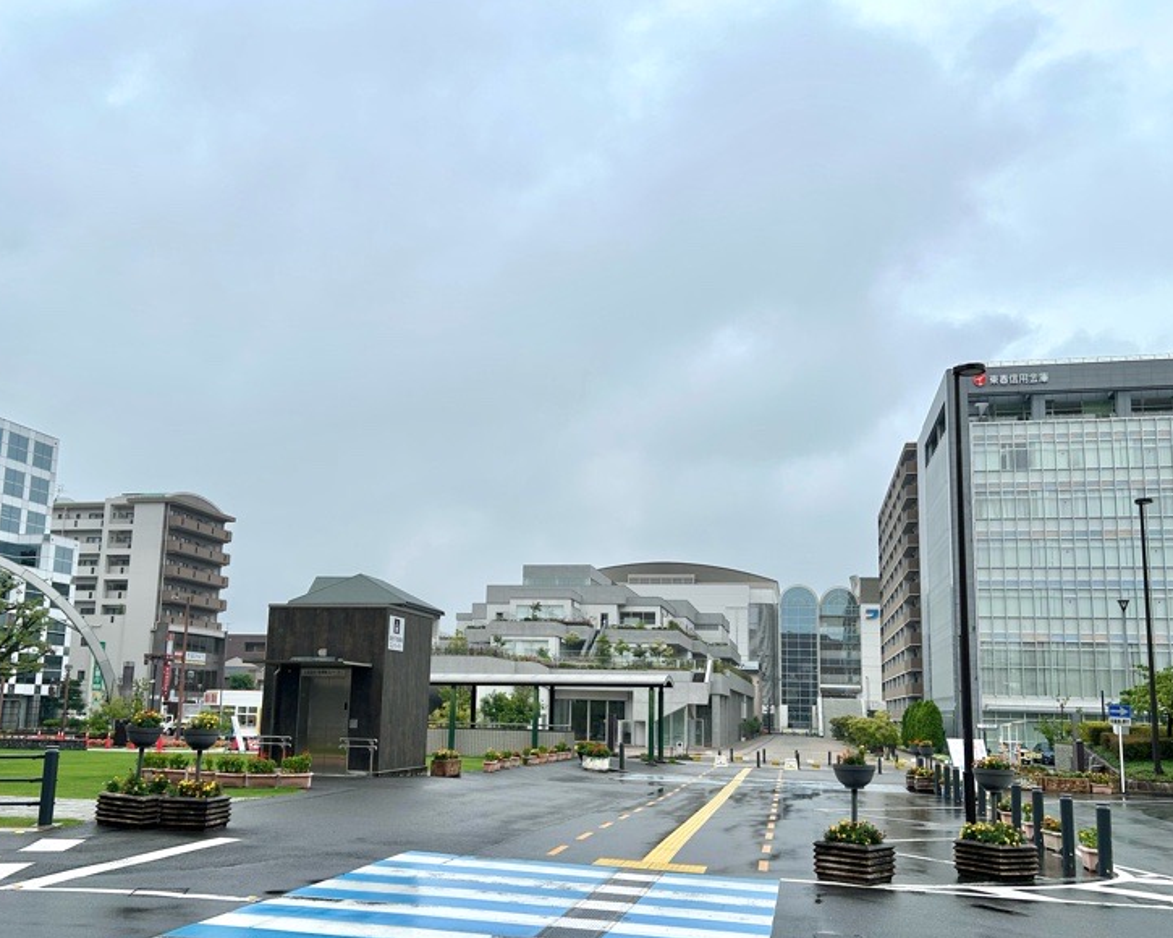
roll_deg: -1.7
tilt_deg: +8.9
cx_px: 545
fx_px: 972
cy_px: 479
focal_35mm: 28
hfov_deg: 62.1
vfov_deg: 51.5
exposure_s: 1/3704
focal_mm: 5.7
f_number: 1.5
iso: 50
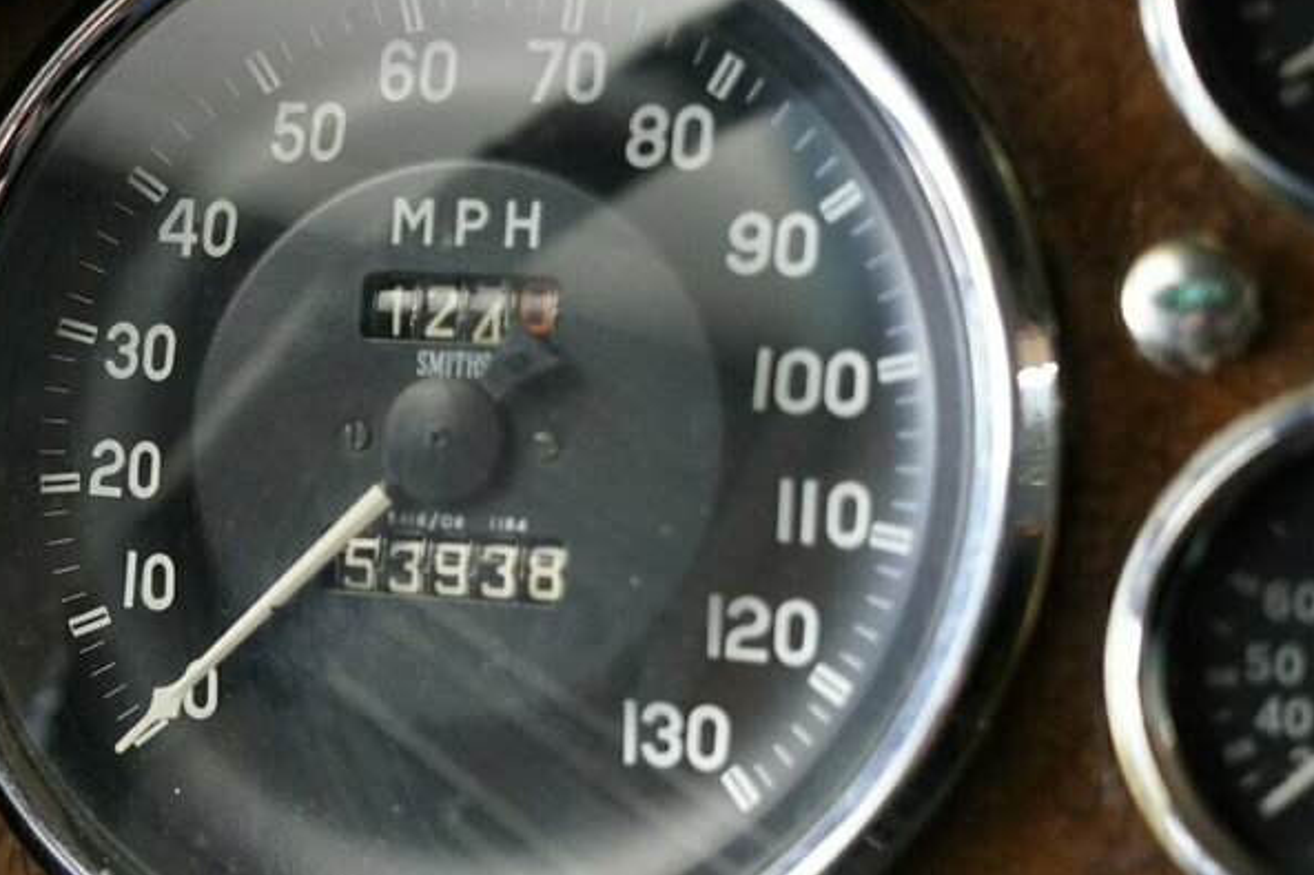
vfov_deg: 16.4
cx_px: 133
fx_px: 3028
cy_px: 574
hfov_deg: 23.8
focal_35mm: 83
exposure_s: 1/60
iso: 2500
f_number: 4
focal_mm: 41
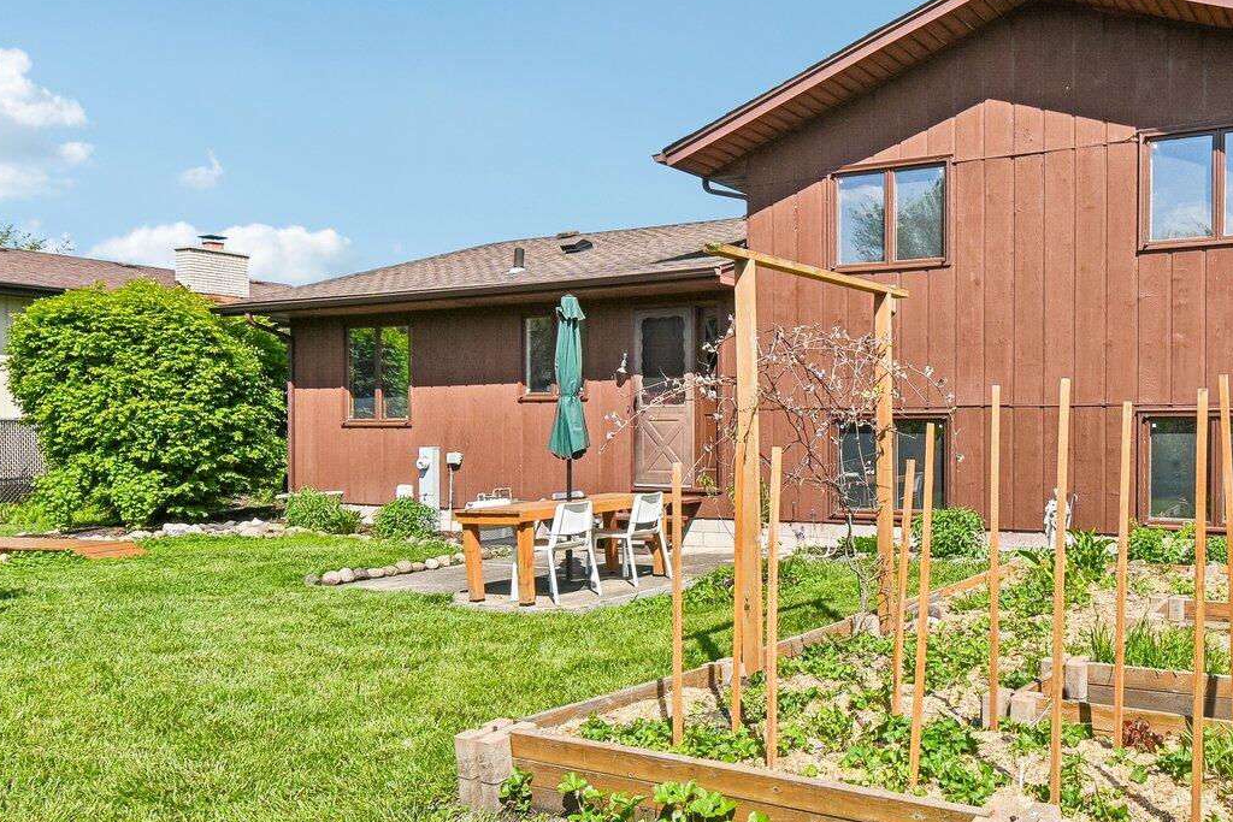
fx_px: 1028
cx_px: 908
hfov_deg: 59.0
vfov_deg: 43.6
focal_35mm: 30
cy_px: 457
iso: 100
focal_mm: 10
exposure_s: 1/320
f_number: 8
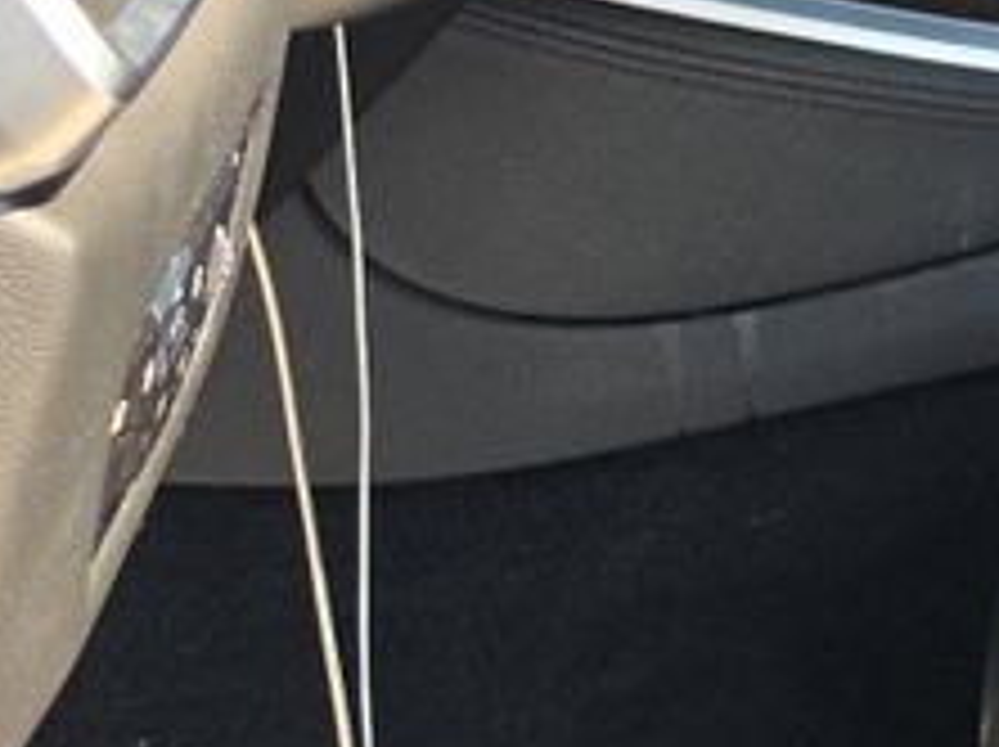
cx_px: 2048
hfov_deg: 10.8
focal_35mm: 166
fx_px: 4786
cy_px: -320
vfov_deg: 8.7
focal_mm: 6.5
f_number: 1.4
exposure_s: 1/219
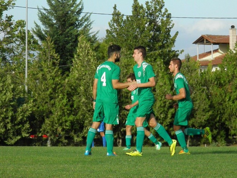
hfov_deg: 6.9
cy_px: 89
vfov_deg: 5.2
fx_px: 1965
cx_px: 118
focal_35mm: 287
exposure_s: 1/1250
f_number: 6.8
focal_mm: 51.5
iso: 500
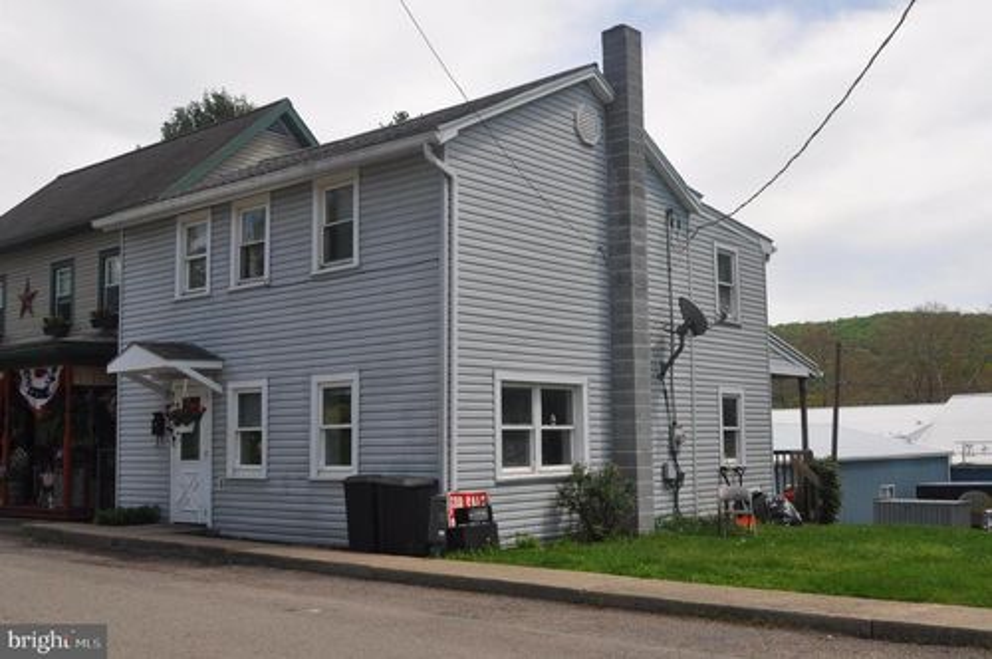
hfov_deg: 49.6
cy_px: 330
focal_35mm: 39
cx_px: 496
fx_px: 1073
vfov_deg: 34.1
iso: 200
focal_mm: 26
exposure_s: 1/200
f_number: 13
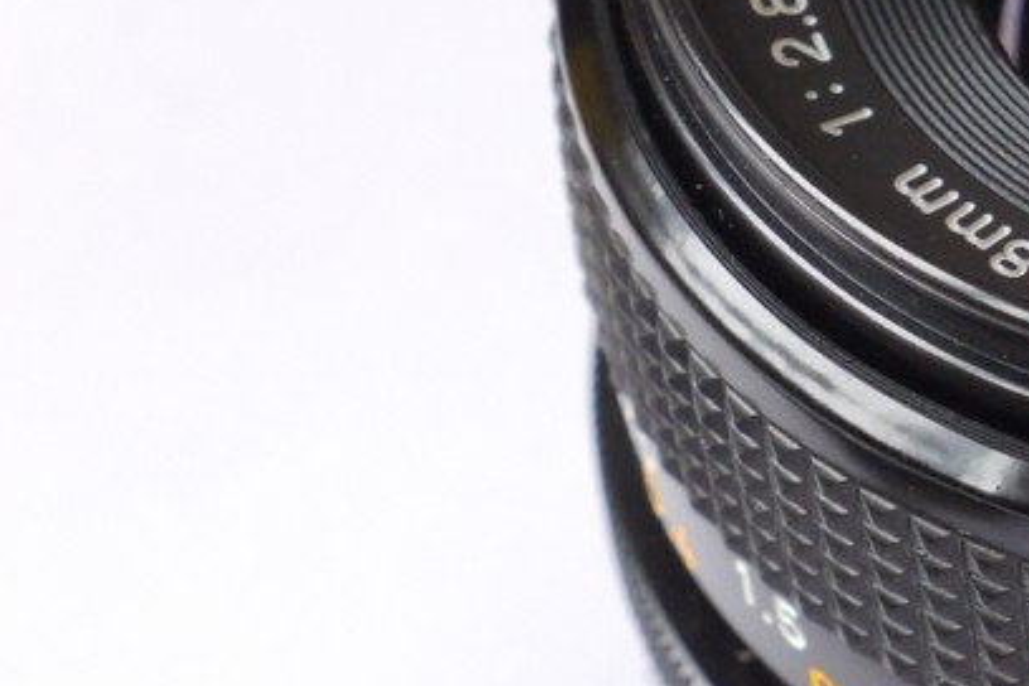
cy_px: 275
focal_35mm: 245
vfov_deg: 5.6
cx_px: 1410
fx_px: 7002
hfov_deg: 8.3
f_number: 8
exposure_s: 1/30
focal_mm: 40
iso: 800
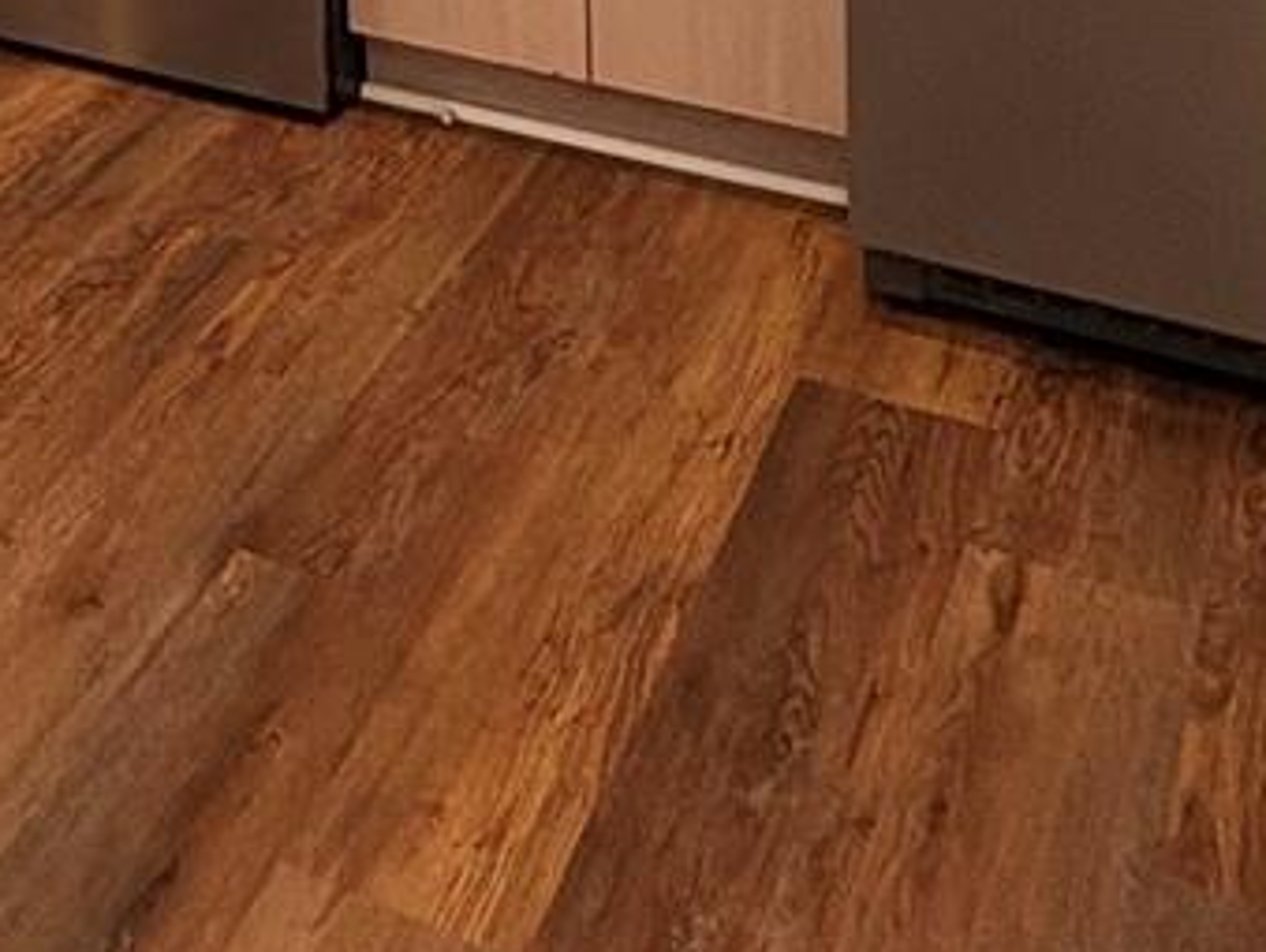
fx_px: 2416
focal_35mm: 66
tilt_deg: -4.2
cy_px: -765
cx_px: -314
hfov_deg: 25.8
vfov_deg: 17.8
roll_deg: +3.6
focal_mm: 2.22
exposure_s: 1/60
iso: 125
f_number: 2.2
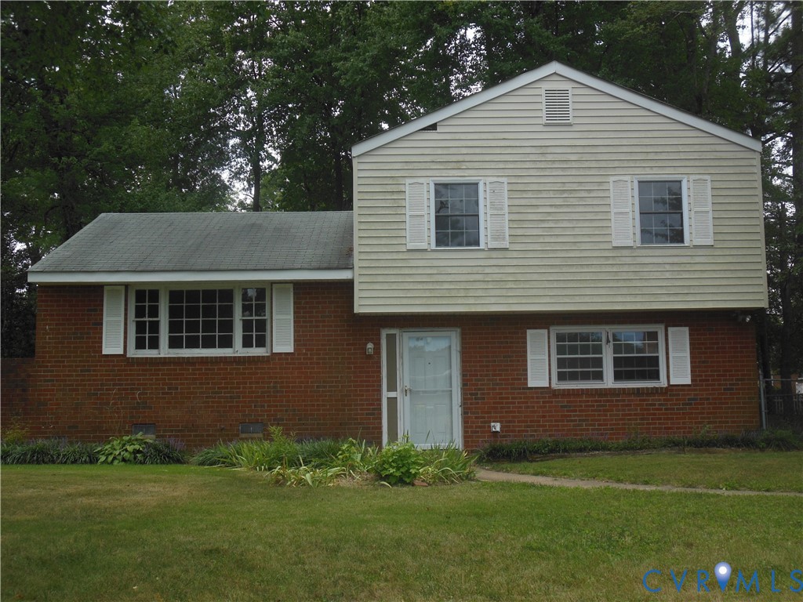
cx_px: 402
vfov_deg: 33.6
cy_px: 301
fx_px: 997
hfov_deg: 43.9
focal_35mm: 43
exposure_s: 1/640
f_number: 3.8
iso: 125
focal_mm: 7.7
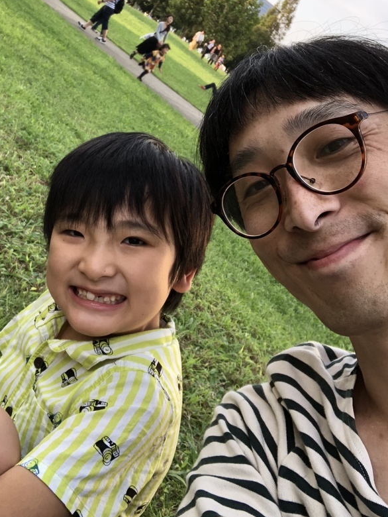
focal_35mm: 42
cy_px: 187
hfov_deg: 34.4
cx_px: 176
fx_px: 627
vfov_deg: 44.3
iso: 32
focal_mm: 2.87
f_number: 2.2
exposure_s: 1/120
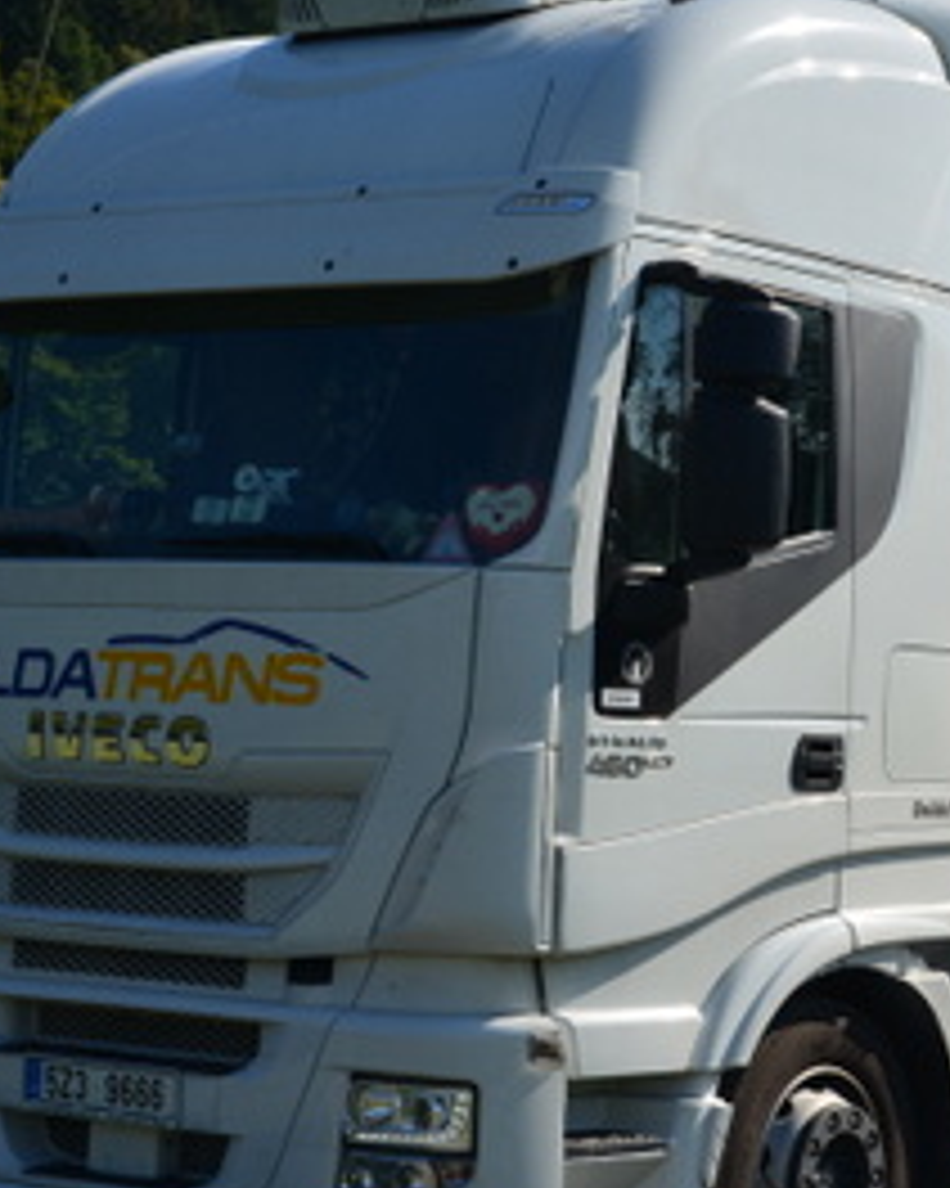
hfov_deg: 16.1
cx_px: 1090
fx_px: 3240
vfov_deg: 20.8
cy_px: 700
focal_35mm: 92
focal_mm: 27
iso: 100
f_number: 11
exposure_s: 1/160
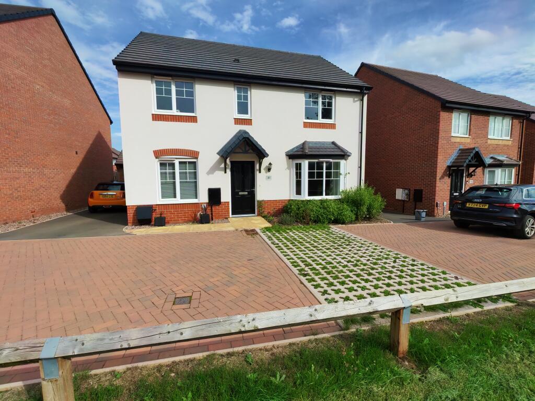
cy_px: 200
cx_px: 268
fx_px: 247
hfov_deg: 94.5
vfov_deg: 78.1
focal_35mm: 16
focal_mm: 1.96
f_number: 2.2
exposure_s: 1/1500
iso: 50
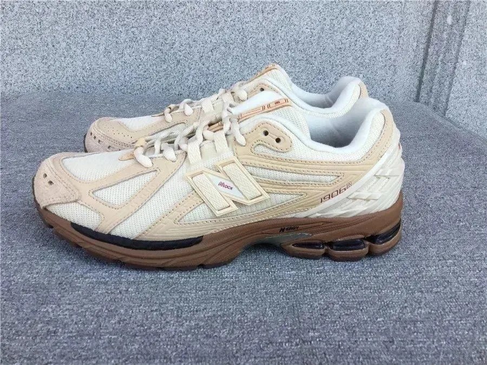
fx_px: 436
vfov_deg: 45.4
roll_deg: -1.9
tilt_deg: -24.0
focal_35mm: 31
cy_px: 182
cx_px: 244
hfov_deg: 58.4
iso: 25
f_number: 2.4
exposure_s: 1/327
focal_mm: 3.3
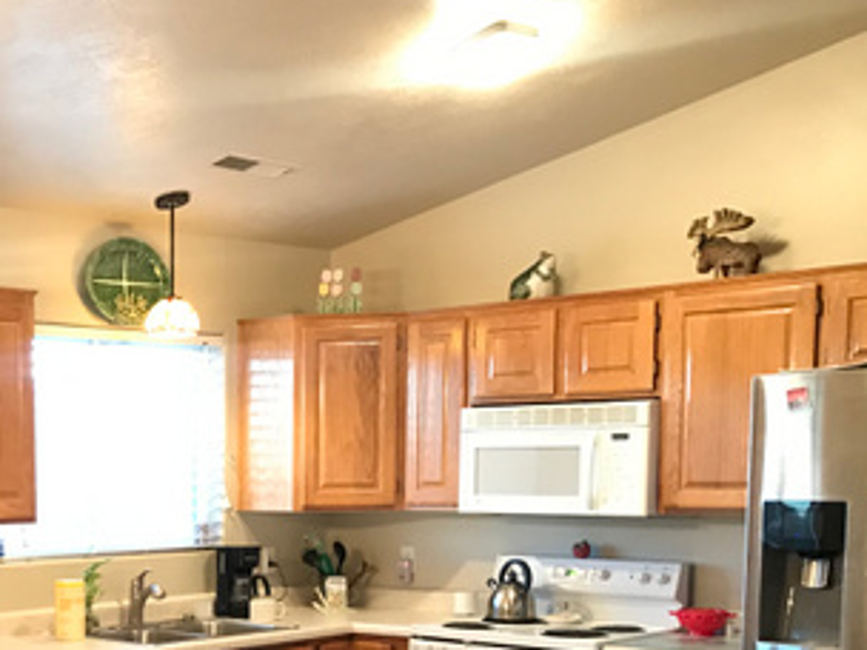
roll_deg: +0.3
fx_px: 1478
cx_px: 91
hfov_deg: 31.2
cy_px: 644
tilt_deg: -6.0
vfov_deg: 23.8
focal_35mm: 59
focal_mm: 3.99
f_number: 1.8
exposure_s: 1/12
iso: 100
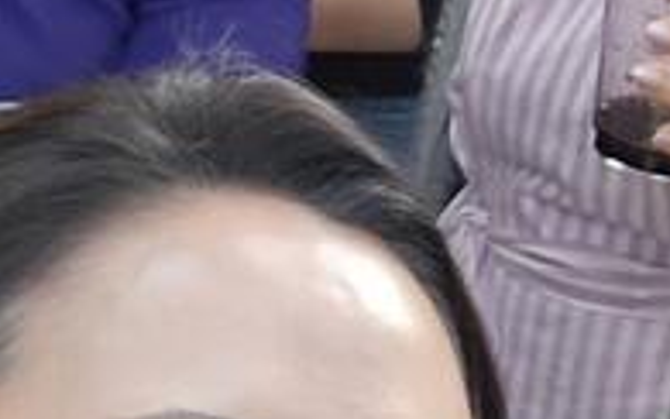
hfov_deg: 11.8
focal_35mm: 177
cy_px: -115
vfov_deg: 7.3
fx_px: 3233
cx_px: 306
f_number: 2.2
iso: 400
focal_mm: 3.3
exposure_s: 1/60.2
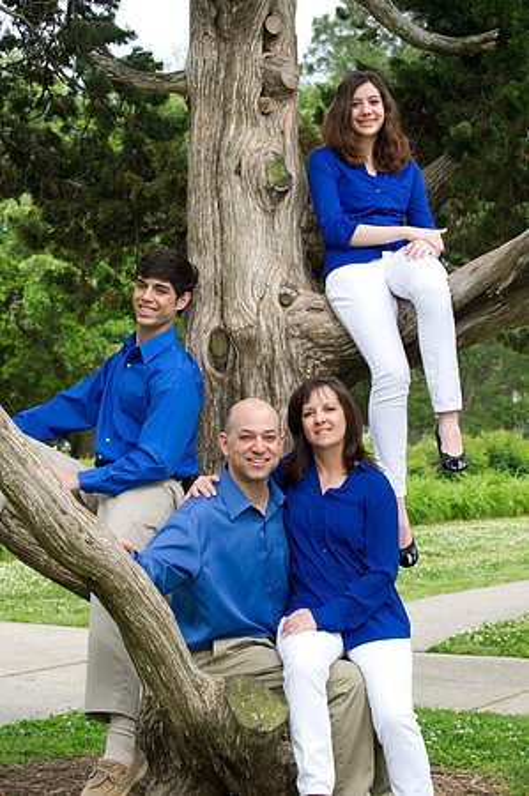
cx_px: 264
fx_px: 1811
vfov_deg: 24.8
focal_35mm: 82
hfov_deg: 16.6
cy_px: 398
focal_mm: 82
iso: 320
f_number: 7.1
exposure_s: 1/125
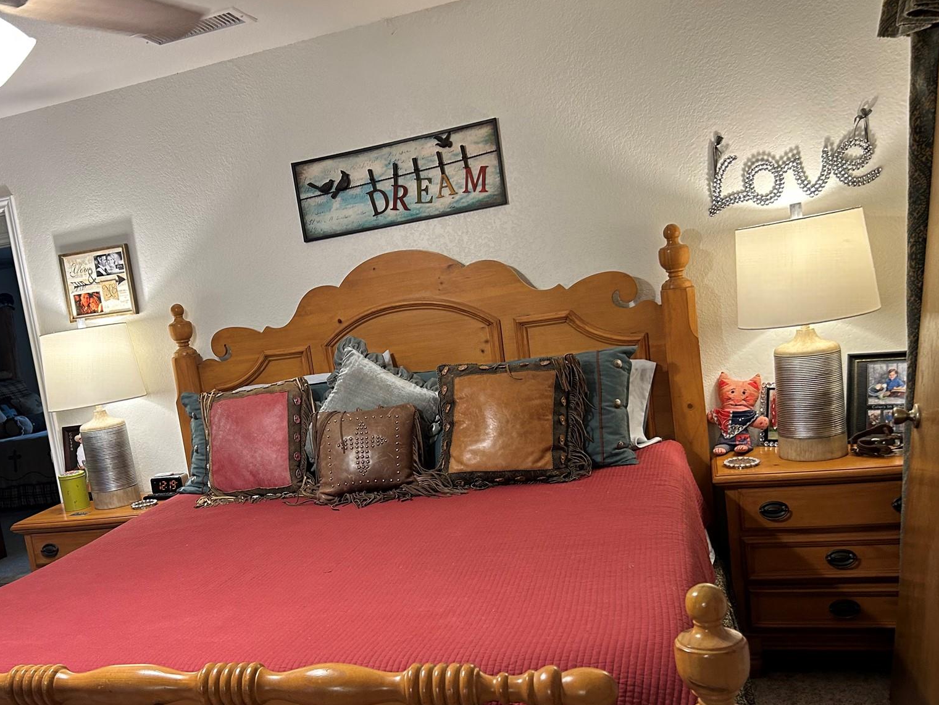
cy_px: 442
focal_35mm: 35
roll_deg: +8.5
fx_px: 949
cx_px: 323
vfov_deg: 40.4
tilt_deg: -8.6
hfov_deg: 51.8
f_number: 1.5
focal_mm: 5.7
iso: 160
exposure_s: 1/60
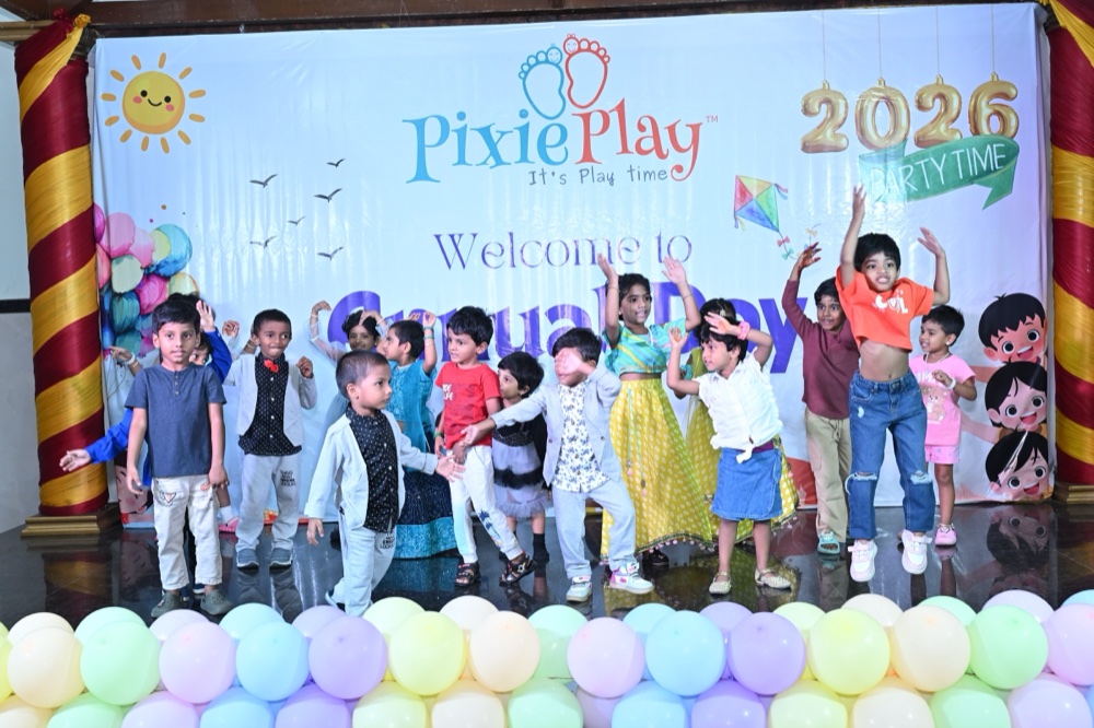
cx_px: 547
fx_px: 1185
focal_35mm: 39
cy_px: 364
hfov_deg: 49.6
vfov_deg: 34.2
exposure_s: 1/160
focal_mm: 39
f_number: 7.1
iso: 1250
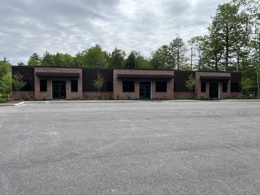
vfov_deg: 53.1
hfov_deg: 67.3
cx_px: 130
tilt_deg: -2.5
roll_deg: +1.2
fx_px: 195
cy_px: 98
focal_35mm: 26
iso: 50
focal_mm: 5.7
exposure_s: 1/5882
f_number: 1.5
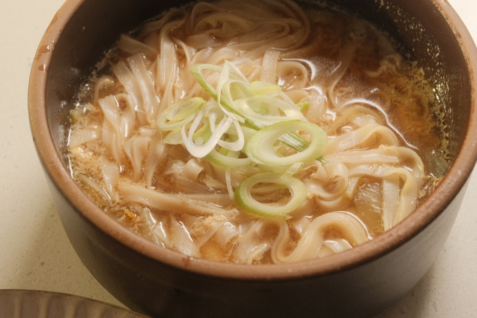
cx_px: 249
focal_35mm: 70
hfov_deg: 28.9
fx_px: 927
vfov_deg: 19.3
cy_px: 85
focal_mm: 29.9
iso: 1250
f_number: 4.5
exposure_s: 1/125
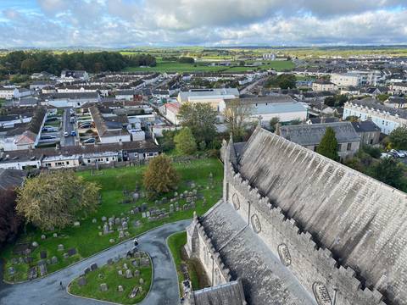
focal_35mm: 26
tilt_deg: -18.6
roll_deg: +0.7
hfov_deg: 67.3
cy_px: 152
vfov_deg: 53.1
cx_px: 204
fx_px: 306
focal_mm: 5.1
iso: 50
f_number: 1.6
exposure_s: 1/705
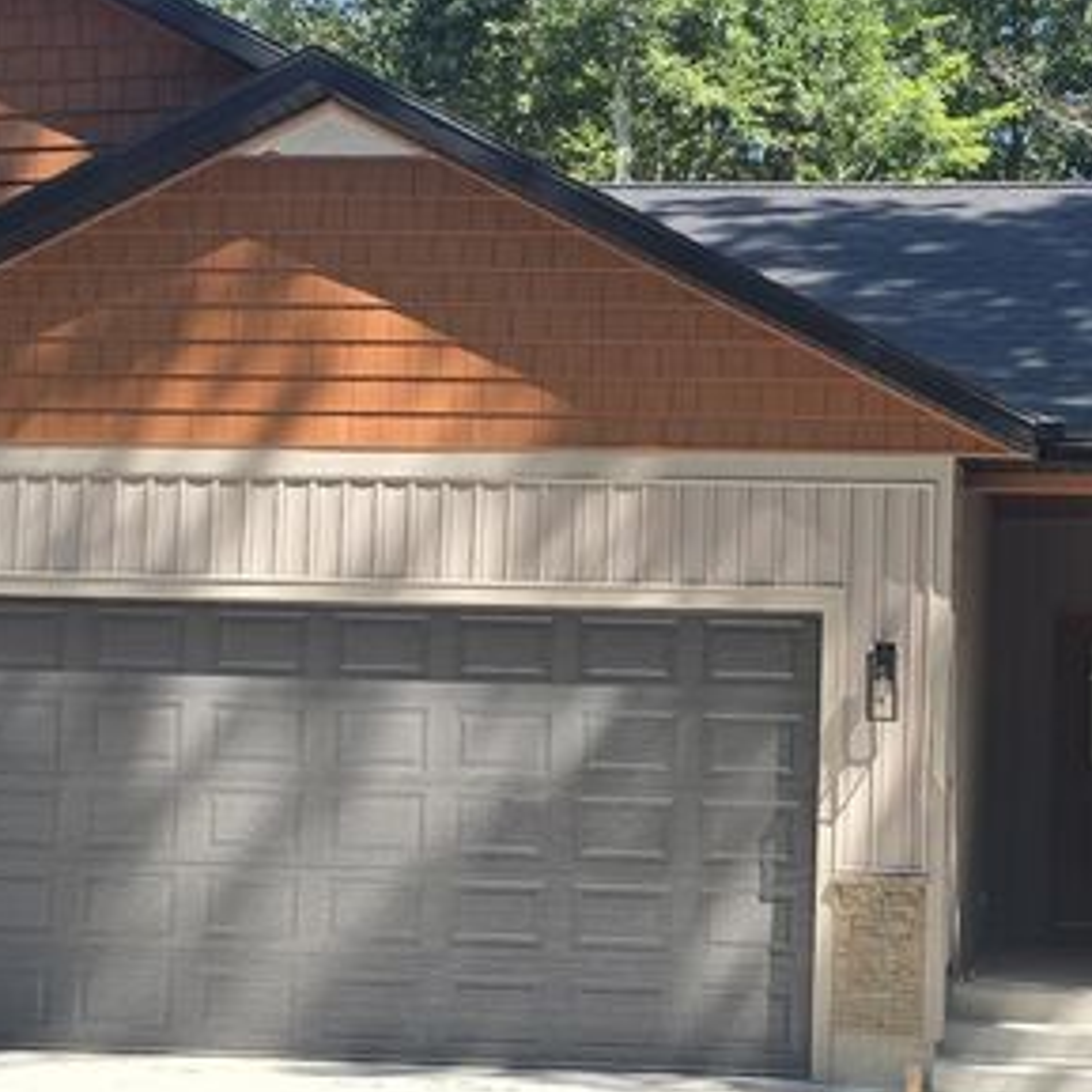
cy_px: 589
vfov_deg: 24.0
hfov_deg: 23.7
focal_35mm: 72
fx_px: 2570
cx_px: 824
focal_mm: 6.3
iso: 12
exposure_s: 1/364
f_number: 1.7
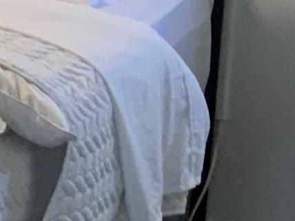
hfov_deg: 7.9
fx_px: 1773
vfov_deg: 7.0
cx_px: -656
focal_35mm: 208
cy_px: -108
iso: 80
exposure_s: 1/60
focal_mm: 3
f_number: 1.8
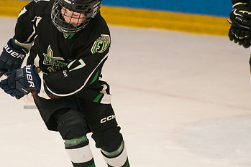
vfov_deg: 3.7
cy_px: 63
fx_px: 2616
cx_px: 108
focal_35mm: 375
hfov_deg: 5.5
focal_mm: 120
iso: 3200
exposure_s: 1/1000
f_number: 3.2
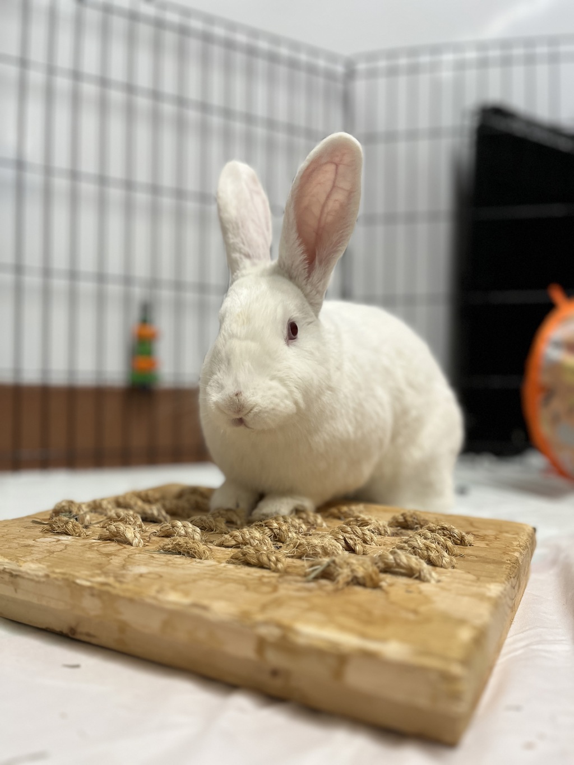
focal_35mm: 26
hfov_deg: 53.1
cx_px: 287
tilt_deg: -0.5
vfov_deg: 67.3
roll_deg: -1.0
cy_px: 382
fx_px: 575
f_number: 1.6
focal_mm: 5.1
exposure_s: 1/60
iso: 125
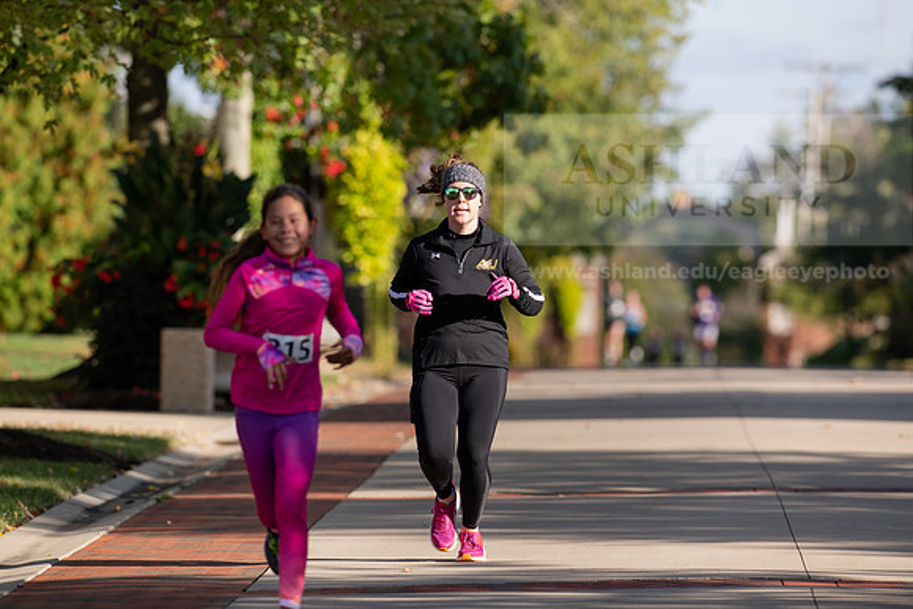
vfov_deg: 4.6
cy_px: 304
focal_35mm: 300
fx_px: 7610
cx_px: 456
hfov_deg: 6.9
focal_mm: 300
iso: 200
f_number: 4.5
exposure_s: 1/800
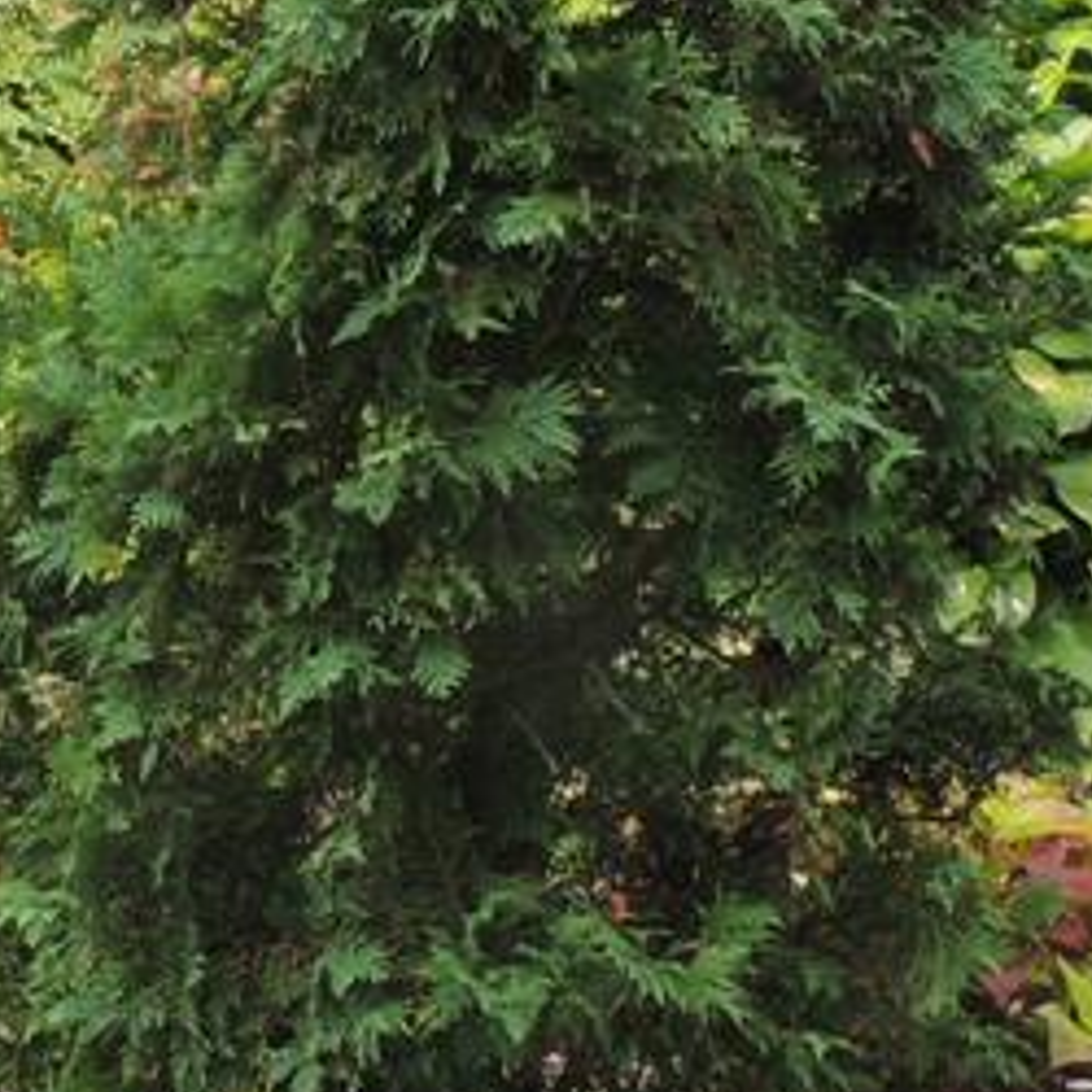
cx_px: -716
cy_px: 109
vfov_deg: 12.0
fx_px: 5175
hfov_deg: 11.4
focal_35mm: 145
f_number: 8.3
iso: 100
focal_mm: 7.1
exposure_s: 1/40
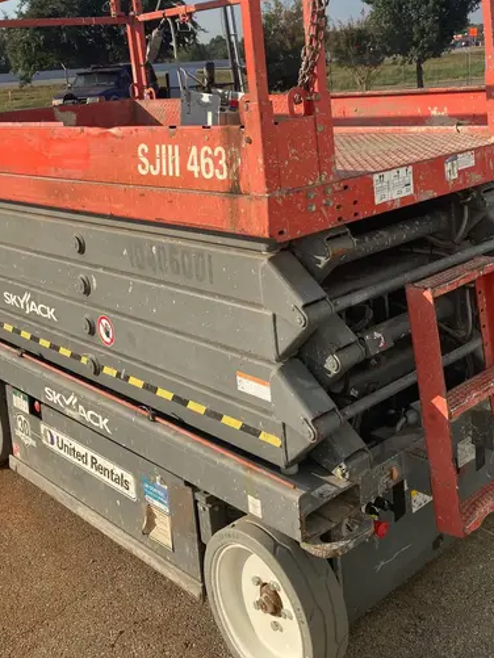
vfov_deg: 44.6
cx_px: 275
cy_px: 183
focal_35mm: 41
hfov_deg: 35.1
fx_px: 780
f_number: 1.8
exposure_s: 1/1600
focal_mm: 3.99
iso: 20
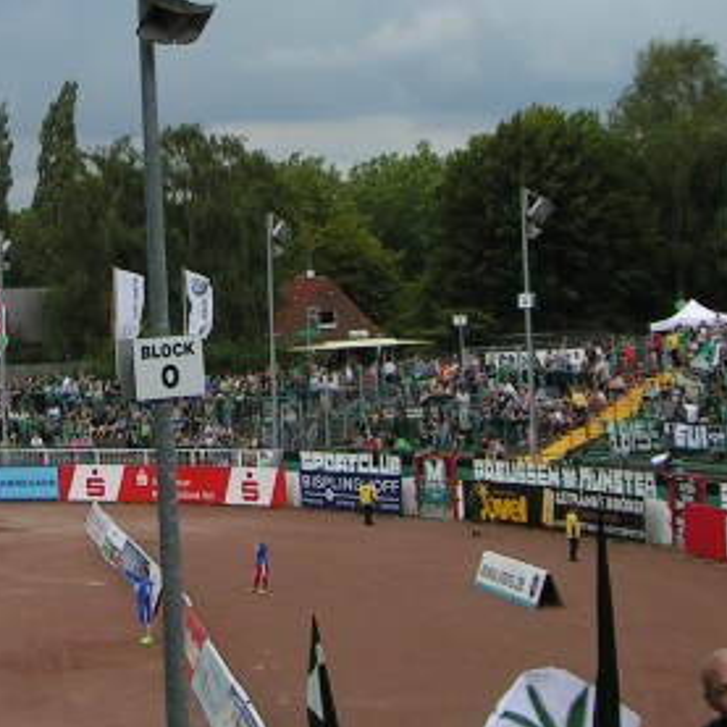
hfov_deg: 17.6
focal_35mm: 97
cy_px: 92
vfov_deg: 17.7
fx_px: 2305
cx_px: 63
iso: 50
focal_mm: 5.8
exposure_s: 1/400
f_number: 5.6
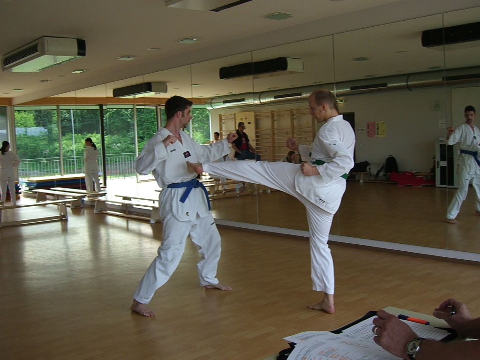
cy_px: 180
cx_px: 240
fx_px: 527
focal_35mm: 38
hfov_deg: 49.0
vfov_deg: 37.7
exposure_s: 1/800
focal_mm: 7.9
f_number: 2.8
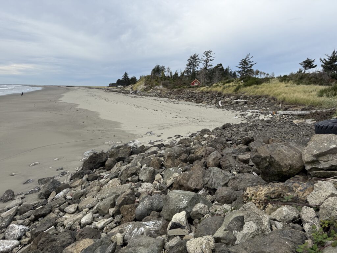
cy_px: 126
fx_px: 234
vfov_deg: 56.8
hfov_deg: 71.6
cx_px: 168
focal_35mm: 24
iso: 80
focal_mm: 6.76
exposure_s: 1/2053
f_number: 1.78
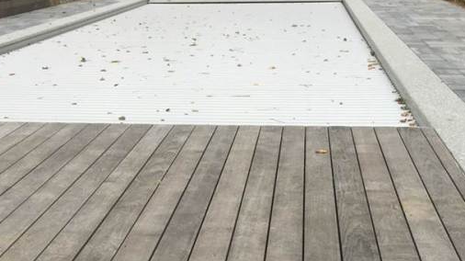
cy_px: 214
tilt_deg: -22.8
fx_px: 616
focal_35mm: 50
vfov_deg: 23.5
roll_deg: +0.9
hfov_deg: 41.3
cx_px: 235
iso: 25
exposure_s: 1/50
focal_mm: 4.15
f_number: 2.2
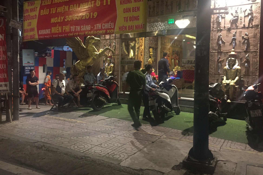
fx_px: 226
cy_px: 77
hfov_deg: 60.3
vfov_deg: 42.2
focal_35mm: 31
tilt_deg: -2.1
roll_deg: -2.8
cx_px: 129
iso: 500
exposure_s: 1/17
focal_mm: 4.15
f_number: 2.2
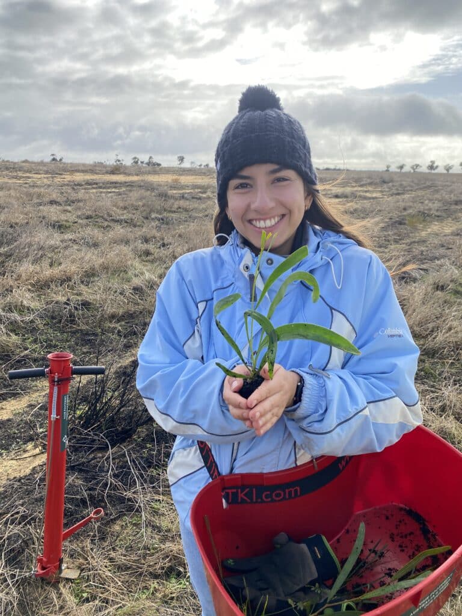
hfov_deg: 53.1
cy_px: 308
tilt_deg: -16.1
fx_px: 463
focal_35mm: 26
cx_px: 231
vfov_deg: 67.3
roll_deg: -0.8
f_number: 1.8
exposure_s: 1/1504
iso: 32
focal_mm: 4.25
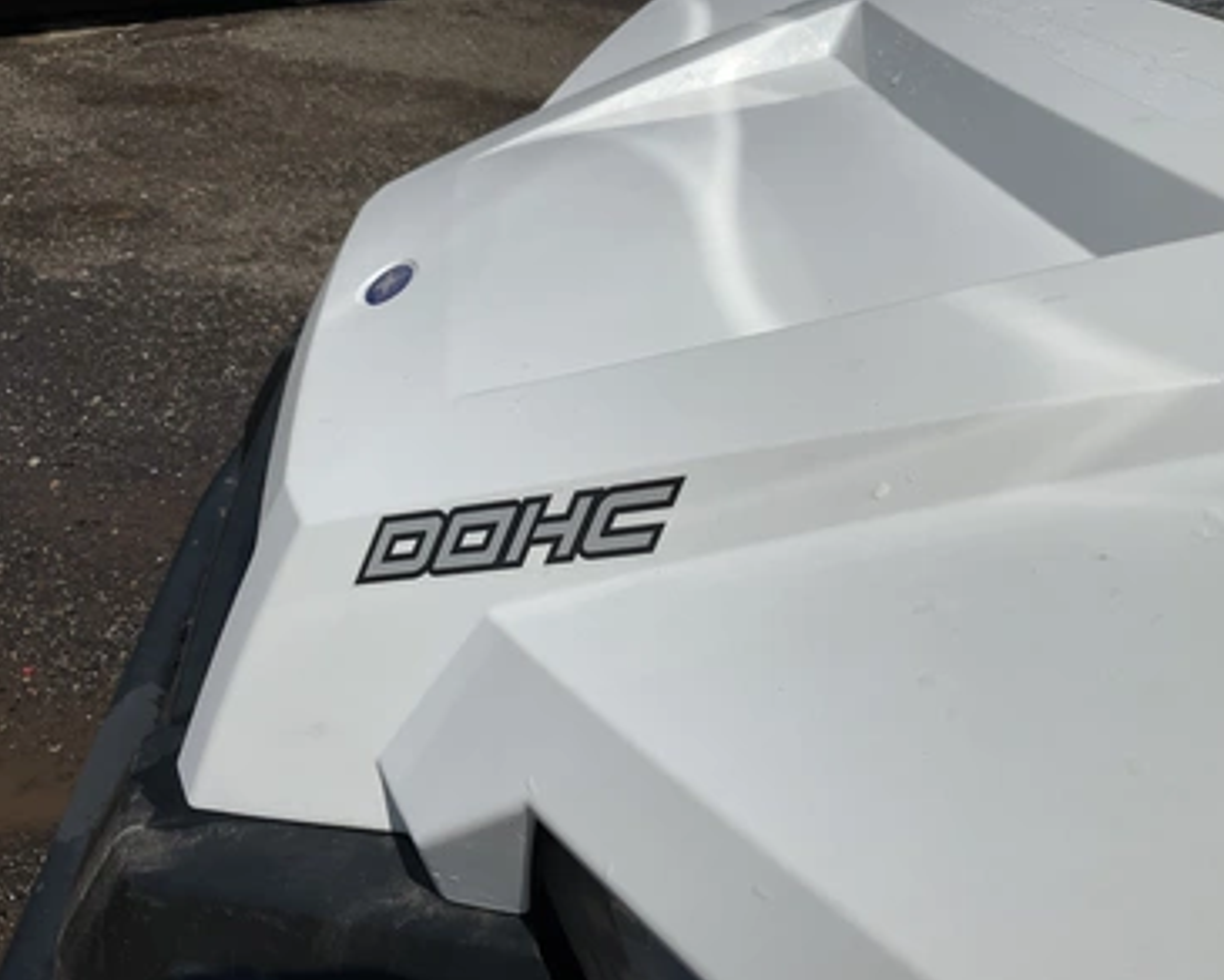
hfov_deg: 57.2
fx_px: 1123
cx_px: 600
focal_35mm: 31
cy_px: 500
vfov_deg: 47.1
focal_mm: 3
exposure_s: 1/10204
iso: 25
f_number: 1.8
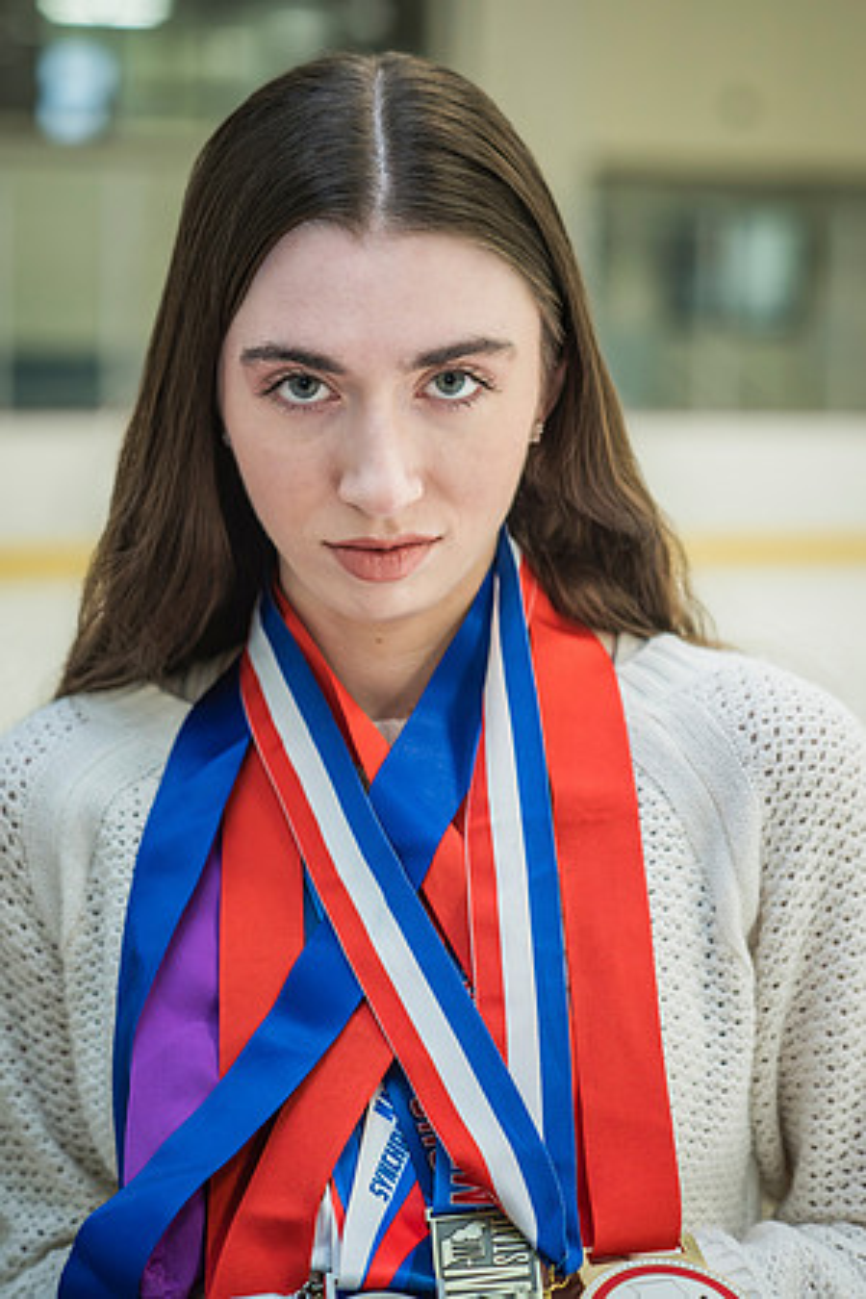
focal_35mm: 85
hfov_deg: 16.1
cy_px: 650
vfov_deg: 23.9
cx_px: 433
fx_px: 3067
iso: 1000
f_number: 4
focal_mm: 85
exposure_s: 1/320
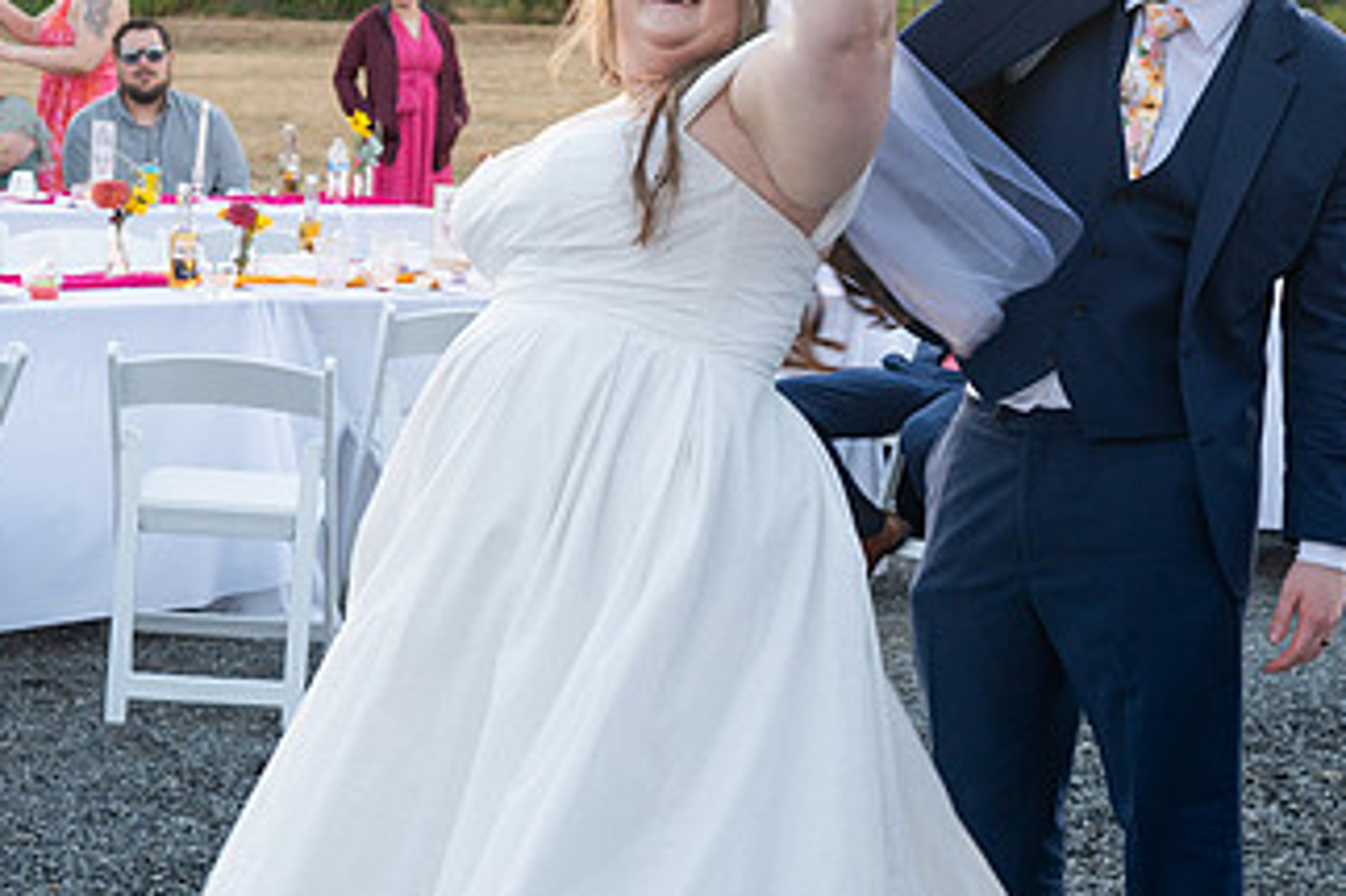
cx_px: 983
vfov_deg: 15.5
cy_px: 298
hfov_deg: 22.9
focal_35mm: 88
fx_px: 3288
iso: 400
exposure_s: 1/160
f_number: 5.6
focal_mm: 49
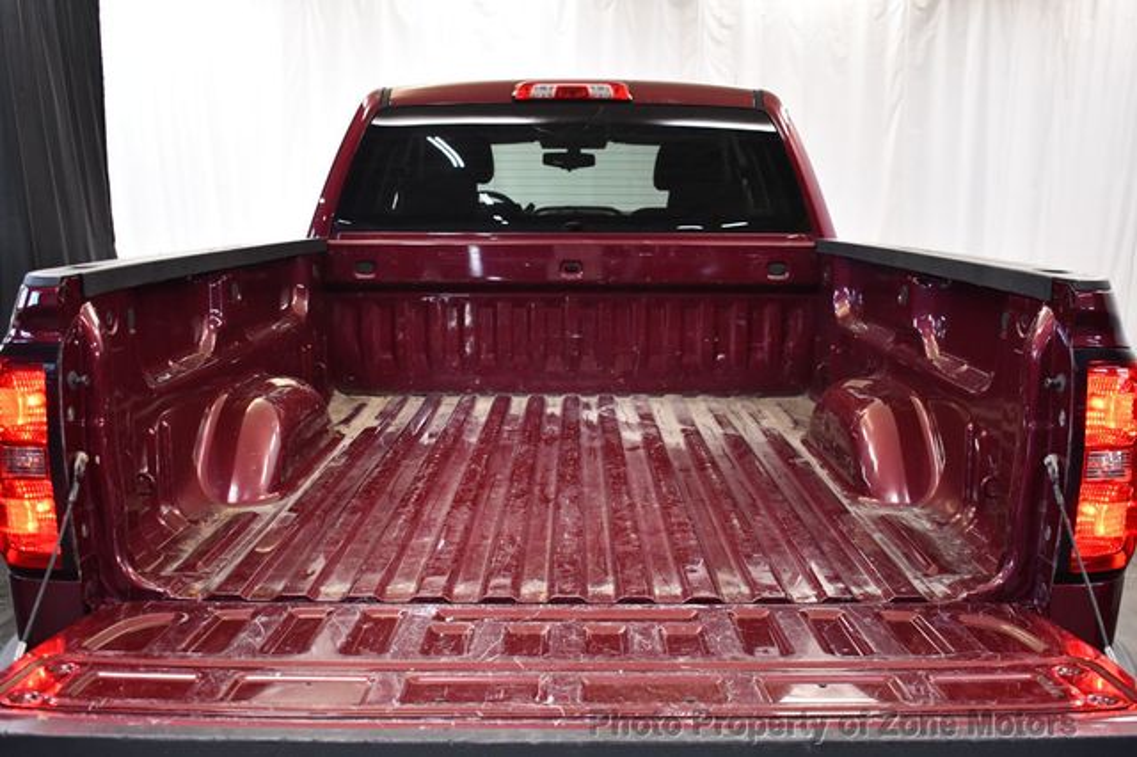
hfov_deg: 53.2
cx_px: 568
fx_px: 1136
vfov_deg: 36.8
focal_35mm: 36
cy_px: 378
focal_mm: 24
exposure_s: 1/125
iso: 2000
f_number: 3.8
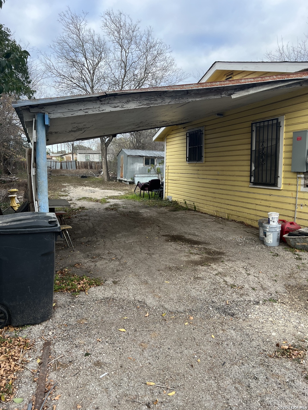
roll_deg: -3.2
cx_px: 154
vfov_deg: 67.3
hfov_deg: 53.1
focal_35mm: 26
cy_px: 205
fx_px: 308
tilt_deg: -9.5
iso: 50
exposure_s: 1/448
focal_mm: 5.7
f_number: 1.5
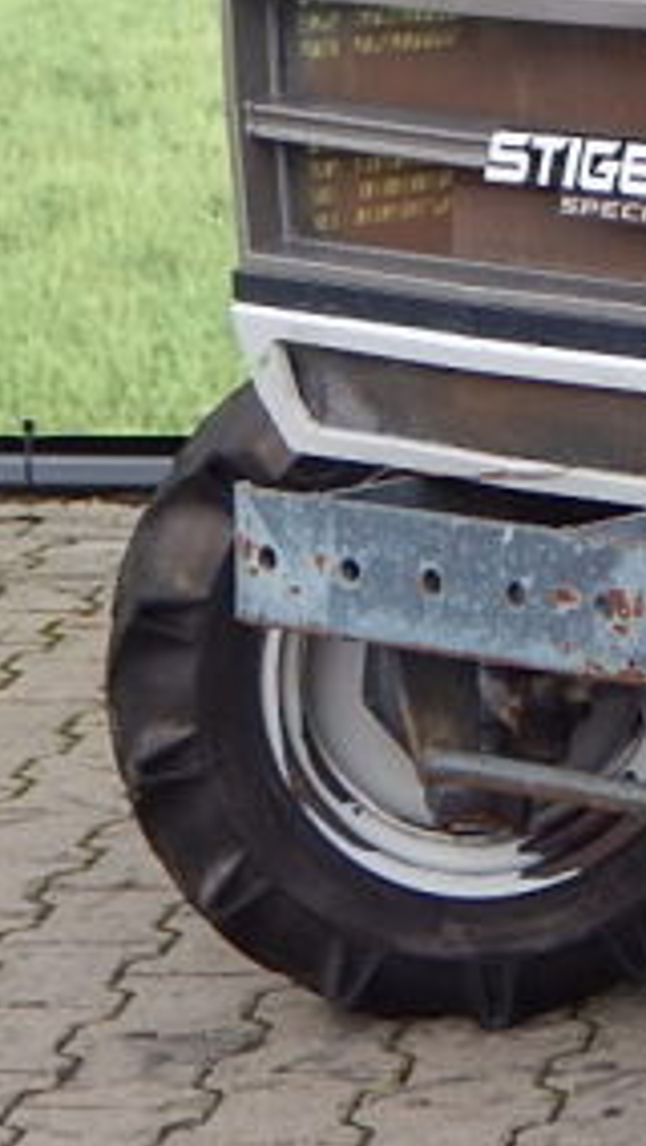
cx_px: 1207
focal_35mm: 165
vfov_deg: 12.8
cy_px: -137
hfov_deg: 7.1
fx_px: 5019
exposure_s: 1/100
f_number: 3.6
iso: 125
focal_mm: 7.7
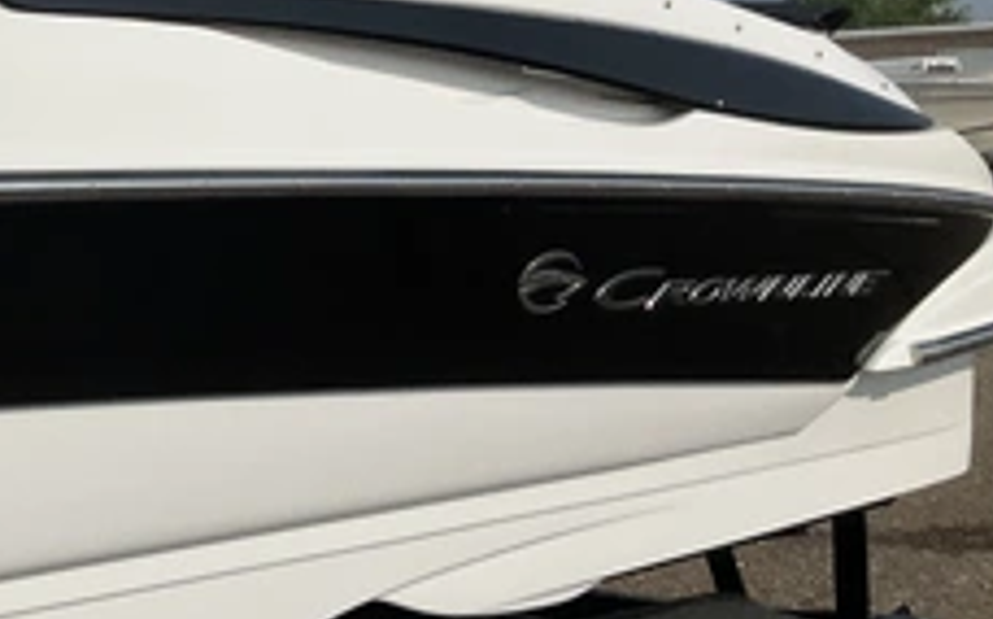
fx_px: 1460
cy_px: 209
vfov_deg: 23.8
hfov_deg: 35.9
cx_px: 152
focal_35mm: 54
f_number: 1.8
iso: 25
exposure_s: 1/4785
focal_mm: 3
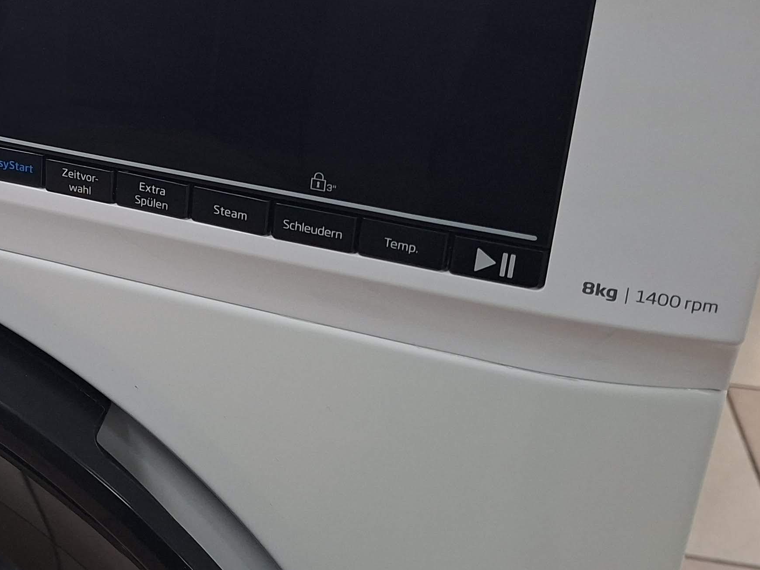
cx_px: -11
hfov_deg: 33.0
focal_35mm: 53
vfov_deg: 26.8
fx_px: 1164
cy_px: 91
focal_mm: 5.54
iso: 320
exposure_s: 1/100
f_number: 1.8
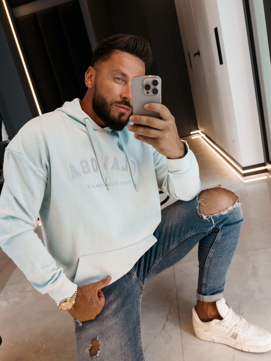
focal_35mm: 28
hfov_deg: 49.7
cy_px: 180
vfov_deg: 63.4
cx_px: 136
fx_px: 292
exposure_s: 1/100
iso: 100
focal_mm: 6.76
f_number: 1.8
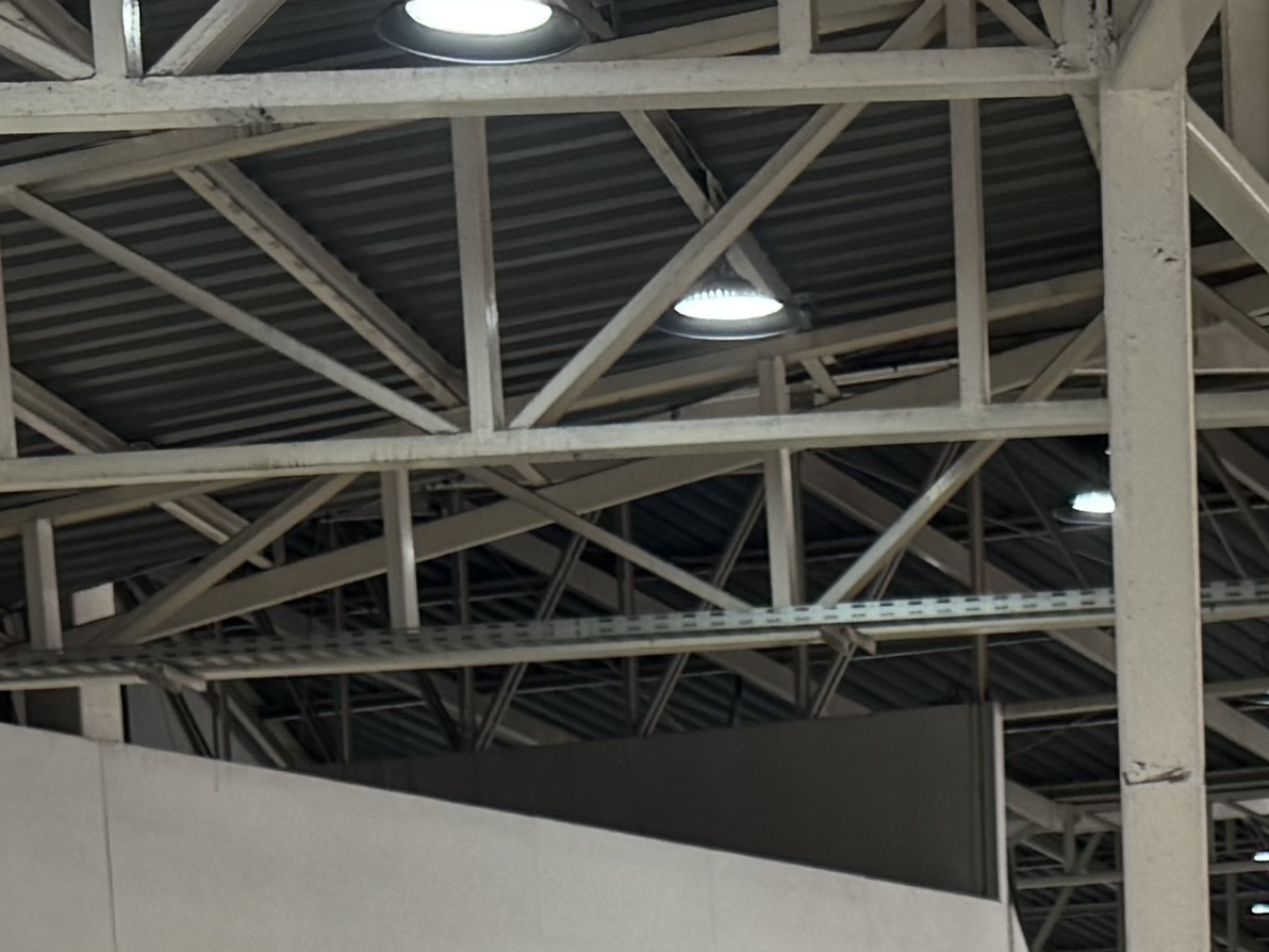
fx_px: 4216
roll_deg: +0.4
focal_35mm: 115
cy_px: 2267
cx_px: 1298
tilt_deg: -10.8
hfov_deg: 16.7
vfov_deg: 10.9
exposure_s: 1/164
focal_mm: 6.76
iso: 64
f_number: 1.78
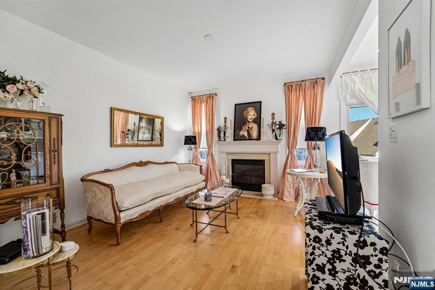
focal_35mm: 14
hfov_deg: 104.3
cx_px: 218
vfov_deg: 81.2
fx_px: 169
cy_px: 145
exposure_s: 1/10
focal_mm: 14
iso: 400
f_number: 8
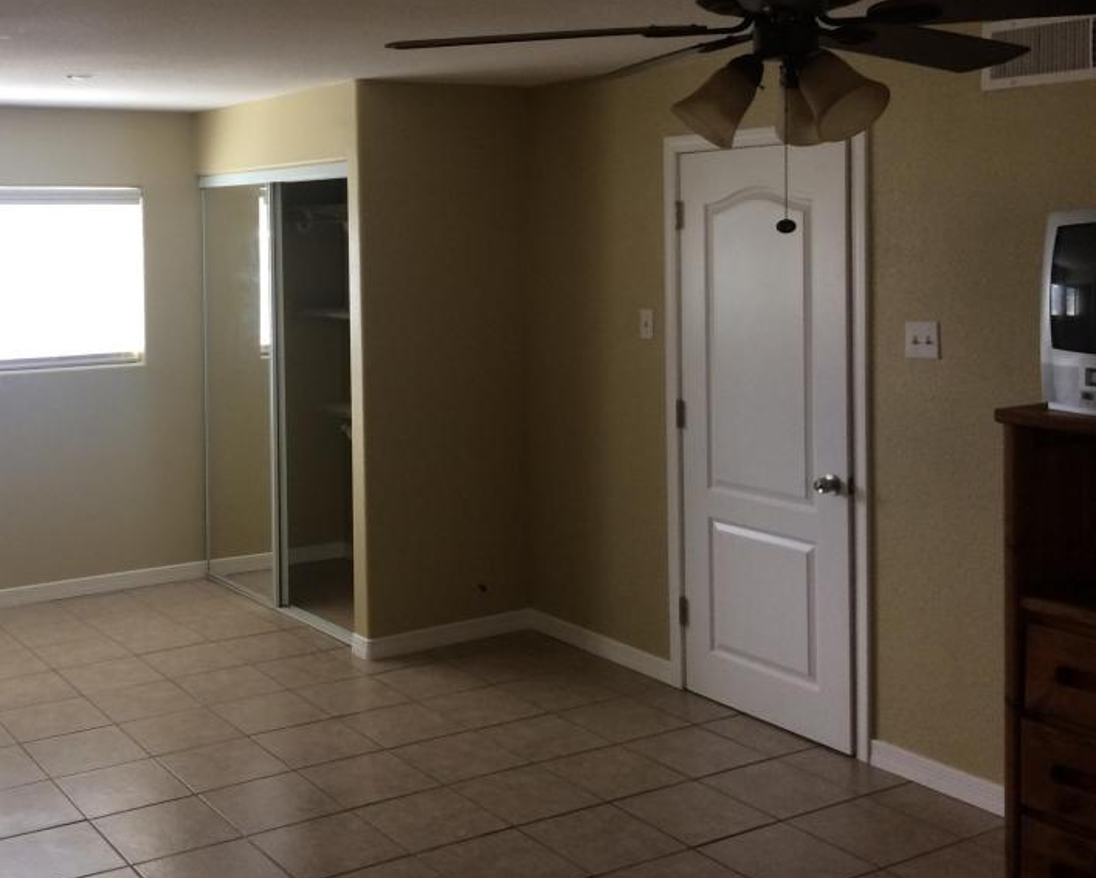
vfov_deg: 36.1
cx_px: 310
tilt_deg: -4.0
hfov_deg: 43.7
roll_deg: -1.4
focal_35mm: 41
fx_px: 1330
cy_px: 287
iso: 50
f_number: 2.2
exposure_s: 1/30
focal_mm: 4.15
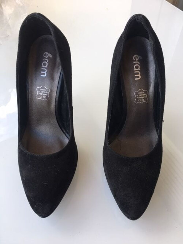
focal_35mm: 29
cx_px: 92
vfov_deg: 61.7
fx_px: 204
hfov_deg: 48.2
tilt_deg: -51.7
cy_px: 122
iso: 32
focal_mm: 4.15
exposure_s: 1/100
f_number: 2.2
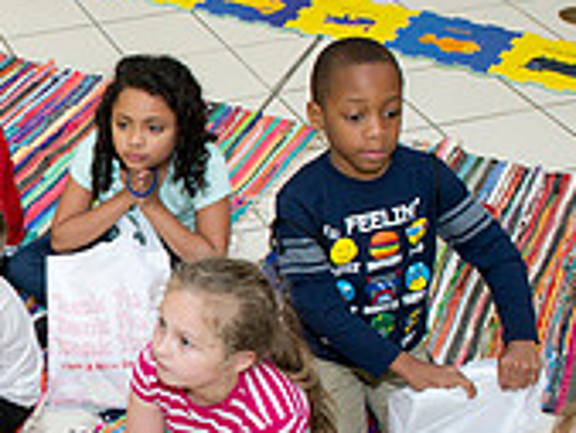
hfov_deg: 22.3
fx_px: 1315
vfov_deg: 18.6
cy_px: 286
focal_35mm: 79
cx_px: -157
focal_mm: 24
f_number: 5.6
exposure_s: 1/250
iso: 1250
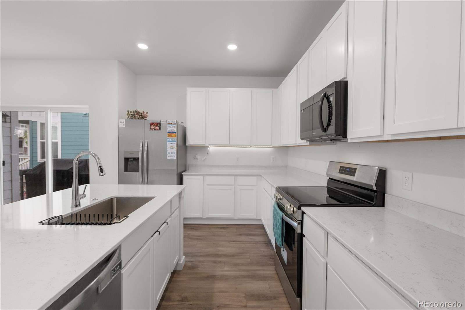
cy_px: 155
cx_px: 232
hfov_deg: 96.7
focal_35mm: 16
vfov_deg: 73.7
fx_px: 207
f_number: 8
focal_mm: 16
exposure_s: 1/1000
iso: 800
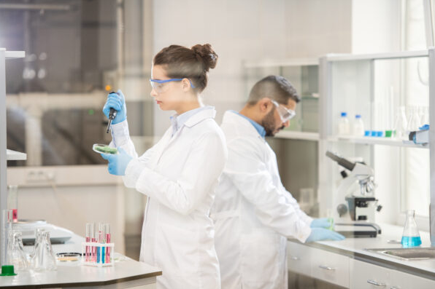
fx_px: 1872
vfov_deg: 8.8
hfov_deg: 13.3
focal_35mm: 155
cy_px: 145
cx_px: 215
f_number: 2.8
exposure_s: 1/160
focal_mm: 150
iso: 400
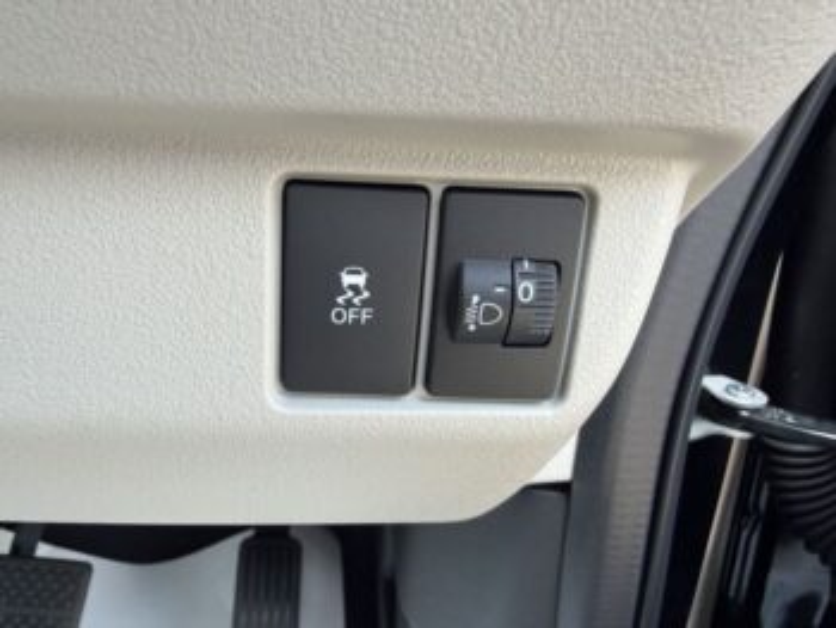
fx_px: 628
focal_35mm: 26
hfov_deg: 67.3
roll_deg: -0.2
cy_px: 314
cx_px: 418
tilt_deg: -21.9
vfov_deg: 53.1
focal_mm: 2.22
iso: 125
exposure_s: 1/121
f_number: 2.2
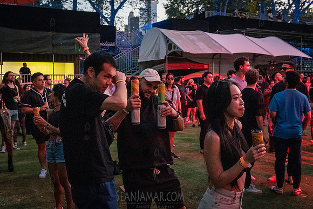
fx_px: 381
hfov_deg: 44.6
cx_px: 147
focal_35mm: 44
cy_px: 116
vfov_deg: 30.6
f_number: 4
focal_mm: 31
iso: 5000
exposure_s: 1/160
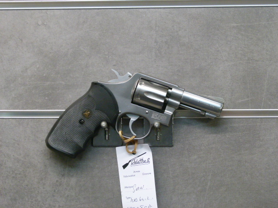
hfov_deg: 18.7
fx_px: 843
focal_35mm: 105
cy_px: 104
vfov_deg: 14.1
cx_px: 139
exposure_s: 1/60
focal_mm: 18.9
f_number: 3.5
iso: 320
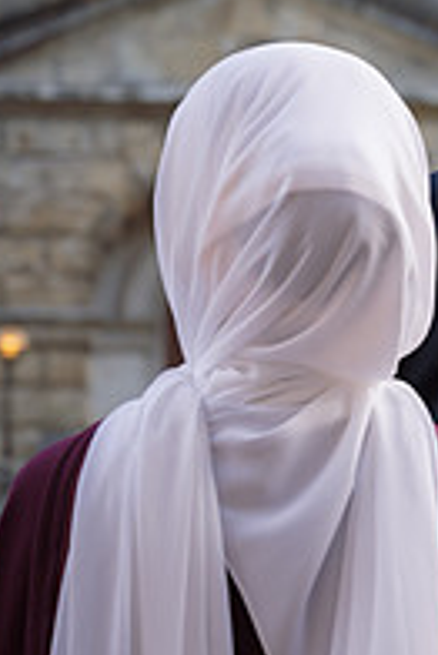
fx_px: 2842
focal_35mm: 156
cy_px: 231
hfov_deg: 8.8
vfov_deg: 13.1
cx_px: 451
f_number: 4
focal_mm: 68
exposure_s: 1/125
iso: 100
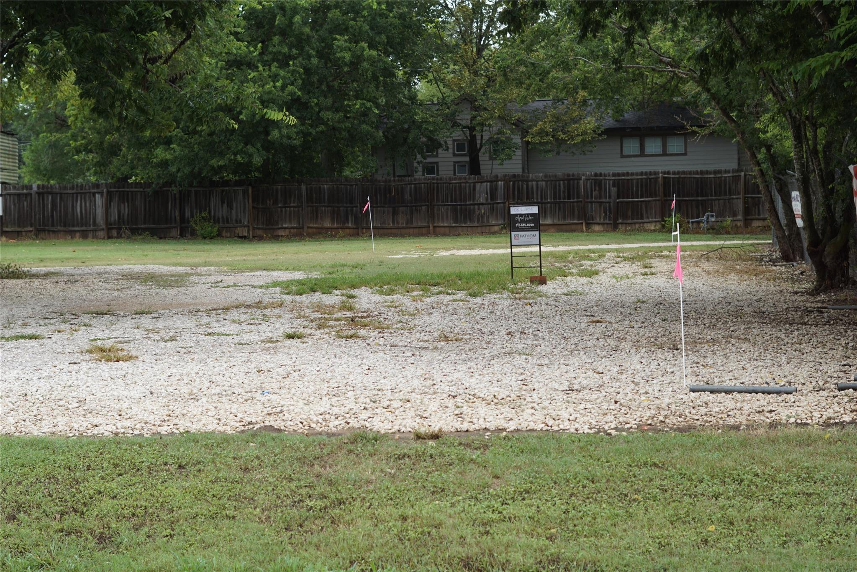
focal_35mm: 75
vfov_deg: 18.2
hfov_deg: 27.0
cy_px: 286
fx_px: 1786
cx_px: 428
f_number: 4.5
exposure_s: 1/160
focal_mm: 50
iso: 100
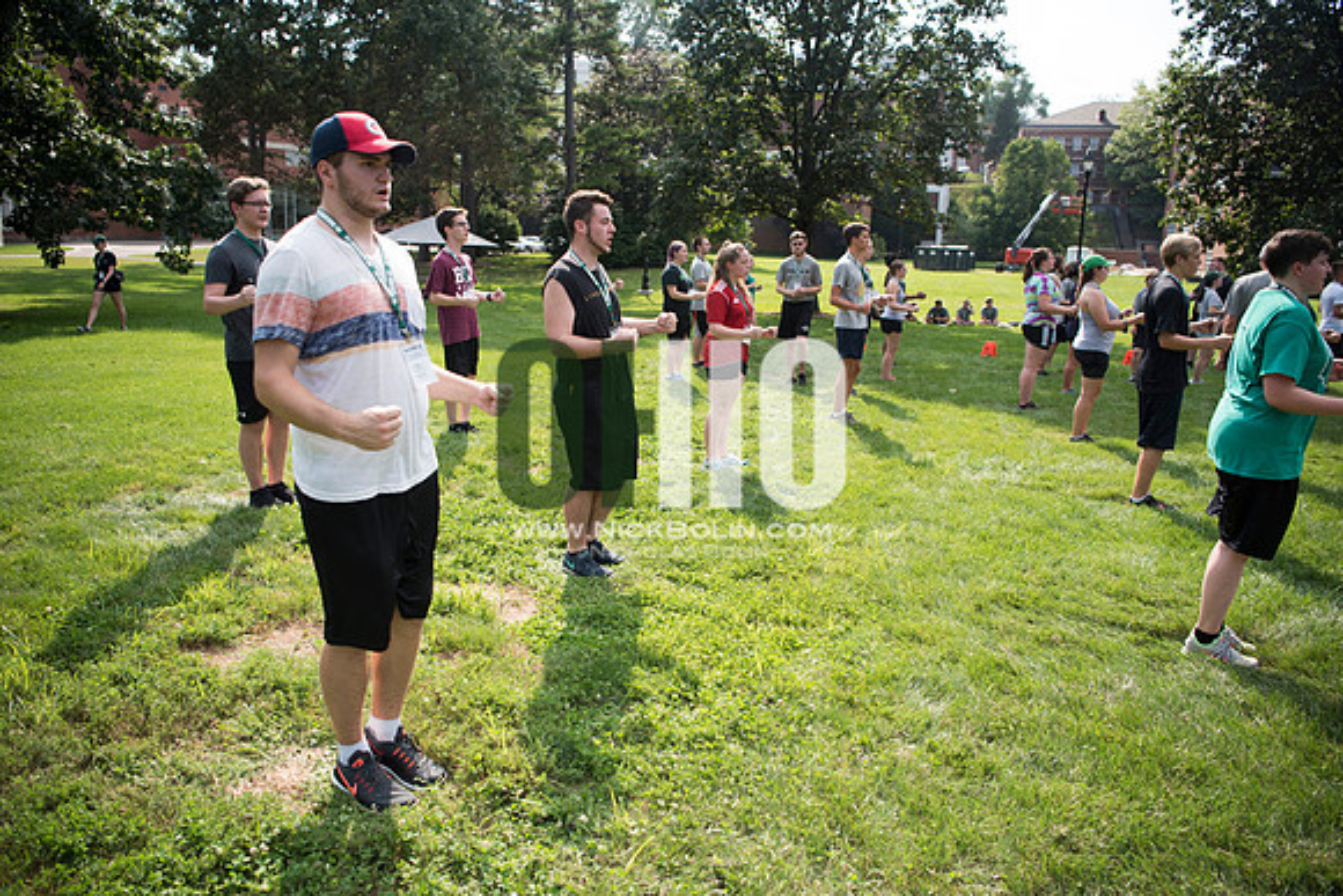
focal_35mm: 24
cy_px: 448
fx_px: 896
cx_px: 672
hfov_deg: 73.7
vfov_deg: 53.2
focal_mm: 24
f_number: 2.8
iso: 200
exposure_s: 1/2000
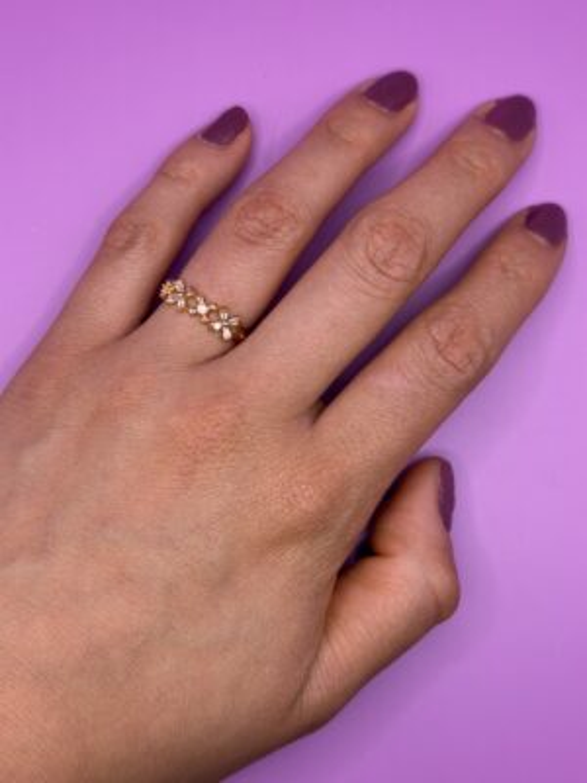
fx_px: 1085
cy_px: 392
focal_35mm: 48
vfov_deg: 39.7
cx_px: 294
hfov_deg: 30.3
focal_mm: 6.76
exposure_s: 1/212
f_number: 1.78
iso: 50
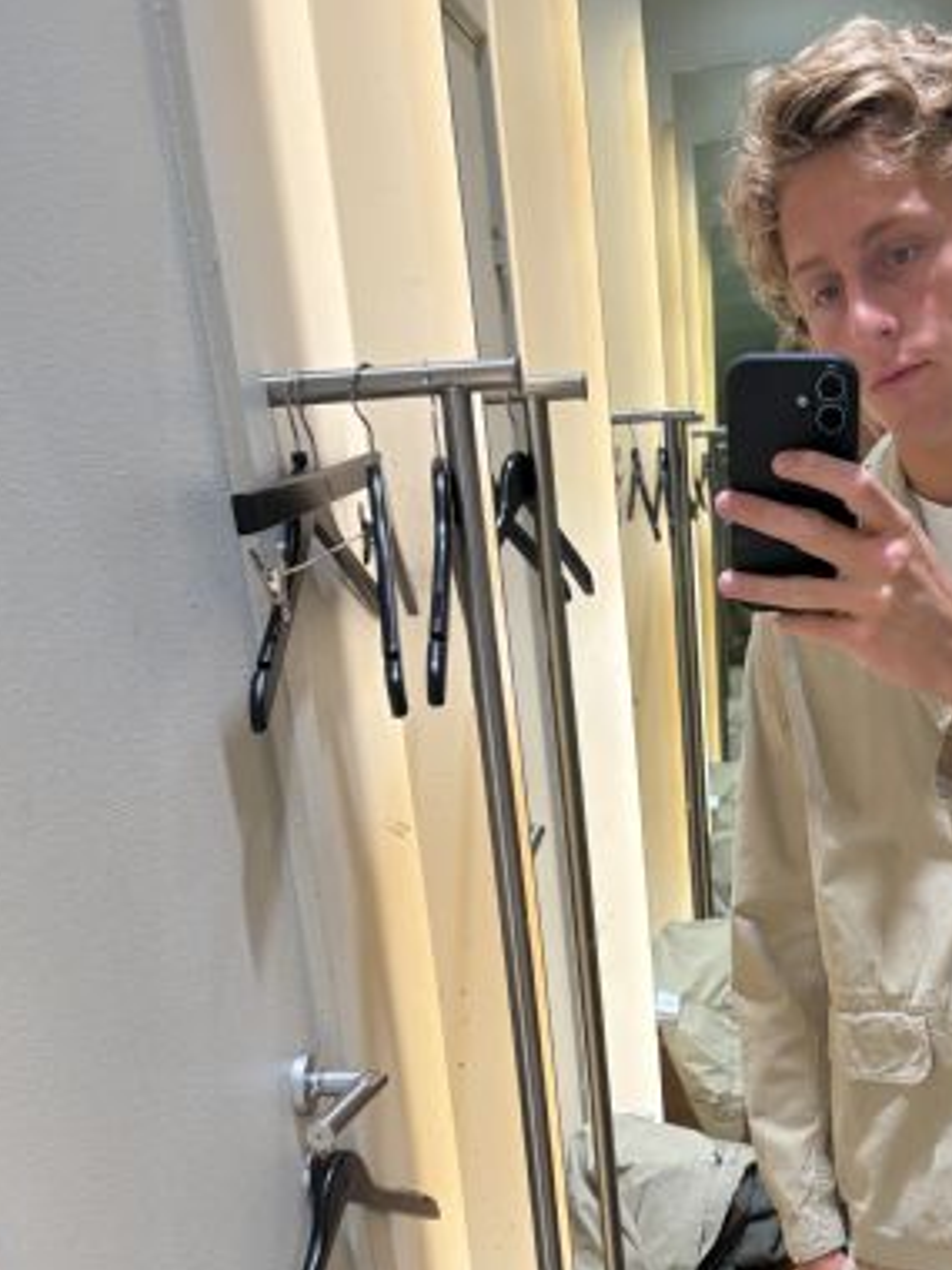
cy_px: 942
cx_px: 725
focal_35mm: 41
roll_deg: +4.5
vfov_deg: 44.4
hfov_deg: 34.3
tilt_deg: -19.2
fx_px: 1503
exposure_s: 1/100
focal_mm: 5.96
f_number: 1.6
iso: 125
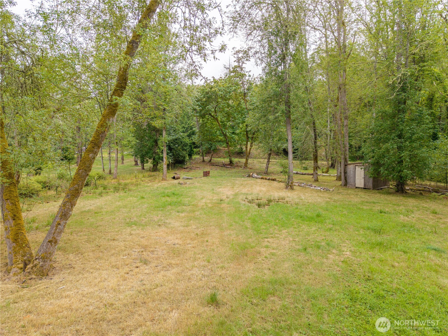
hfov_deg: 71.6
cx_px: 224
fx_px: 311
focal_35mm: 24
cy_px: 168
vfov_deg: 56.8
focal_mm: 8.67
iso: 200
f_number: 1.8
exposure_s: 1/3000
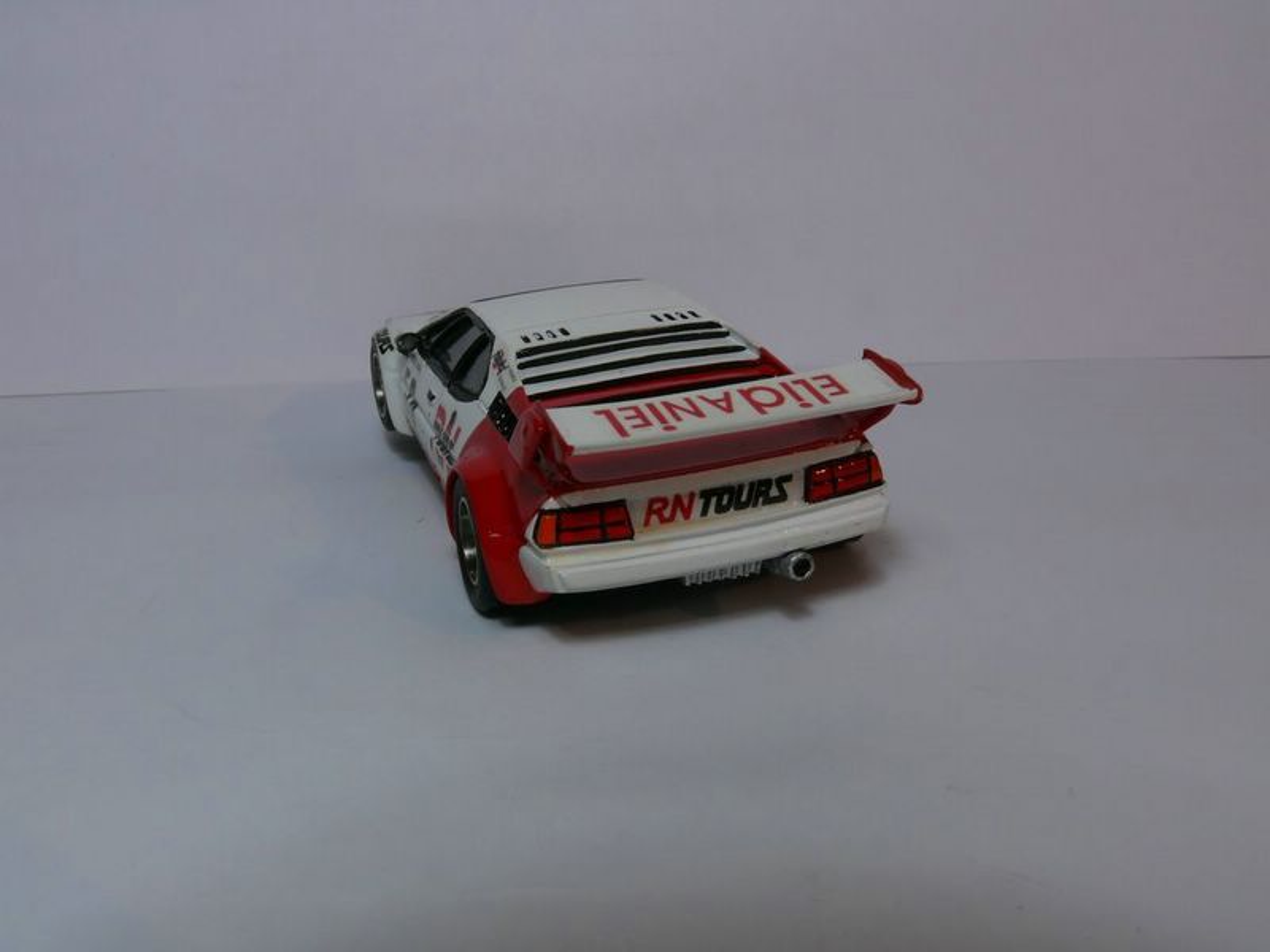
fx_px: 1284
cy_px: 476
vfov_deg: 40.7
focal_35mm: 35
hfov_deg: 52.6
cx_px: 635
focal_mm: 7.4
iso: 100
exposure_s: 1/13
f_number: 10
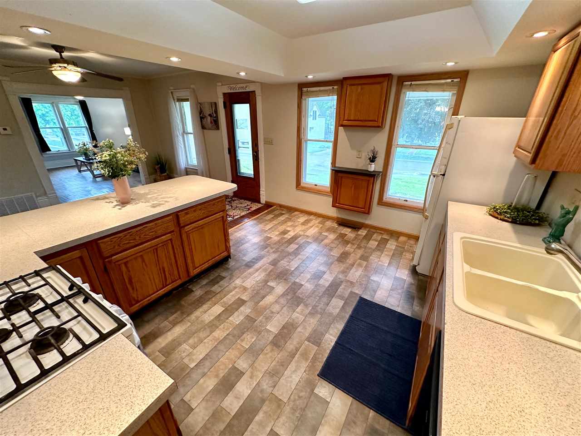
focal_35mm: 14
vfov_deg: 85.7
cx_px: 290
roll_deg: -0.3
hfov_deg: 102.1
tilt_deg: -21.7
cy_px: 218
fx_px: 235
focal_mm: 2.22
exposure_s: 1/60
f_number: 2.2
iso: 250
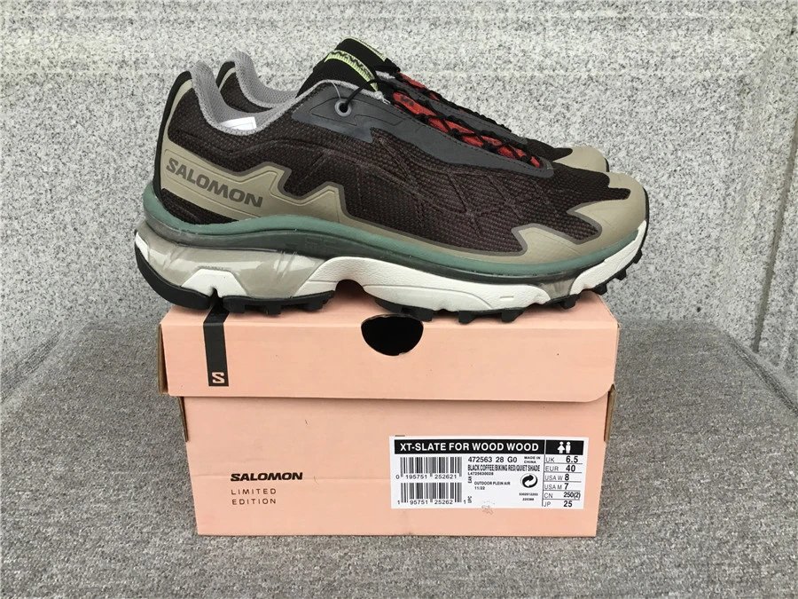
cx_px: 399
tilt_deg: -21.8
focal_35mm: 31
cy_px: 300
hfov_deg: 58.4
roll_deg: +0.2
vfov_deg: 45.4
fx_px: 715
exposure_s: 1/33
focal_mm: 3.3
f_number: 2.4
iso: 50
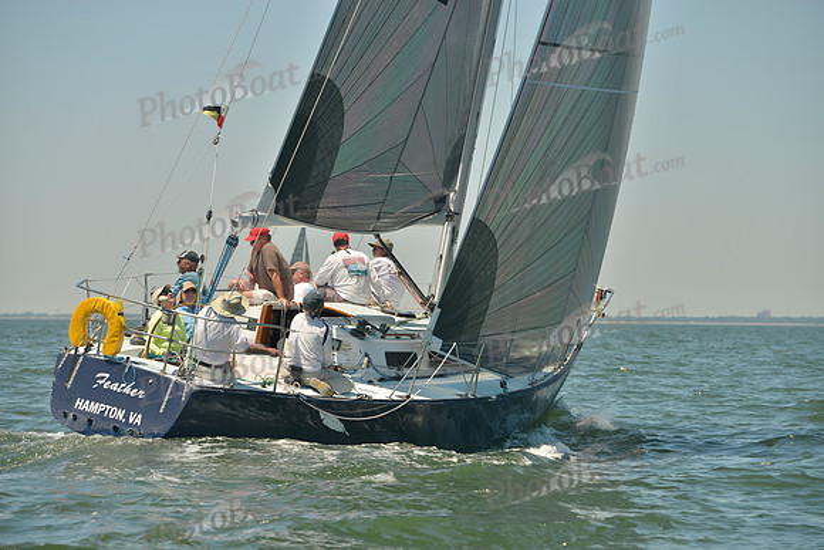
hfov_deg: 15.2
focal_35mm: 135
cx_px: 412
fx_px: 3091
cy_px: 275
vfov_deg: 10.2
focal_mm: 135
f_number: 7.1
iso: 200
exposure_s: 1/640
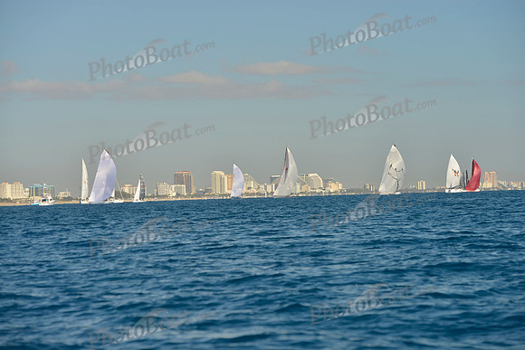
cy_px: 175
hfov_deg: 18.6
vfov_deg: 12.5
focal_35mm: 110
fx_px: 1604
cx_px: 262
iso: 200
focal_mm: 110
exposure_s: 1/800
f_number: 5.6
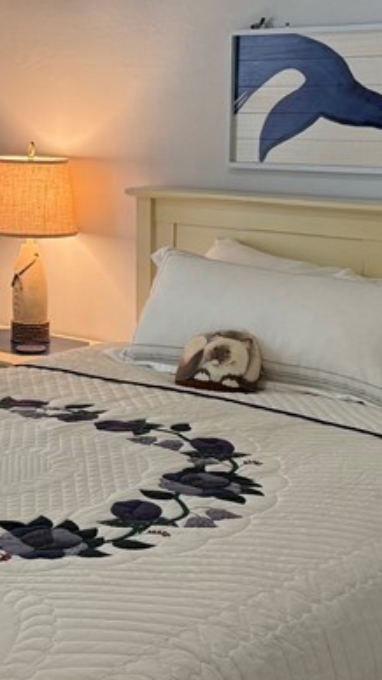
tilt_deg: -9.2
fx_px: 1244
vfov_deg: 30.5
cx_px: 26
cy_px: 282
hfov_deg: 17.2
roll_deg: +0.7
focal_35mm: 69
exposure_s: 1/120
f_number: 1.78
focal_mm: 6.76
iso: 125
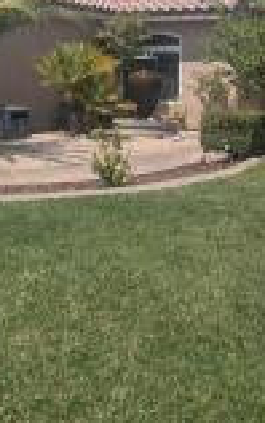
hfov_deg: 20.3
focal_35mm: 64
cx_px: 115
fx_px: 738
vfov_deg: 30.3
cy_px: 29
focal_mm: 6.9
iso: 22
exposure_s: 1/1093
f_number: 1.68
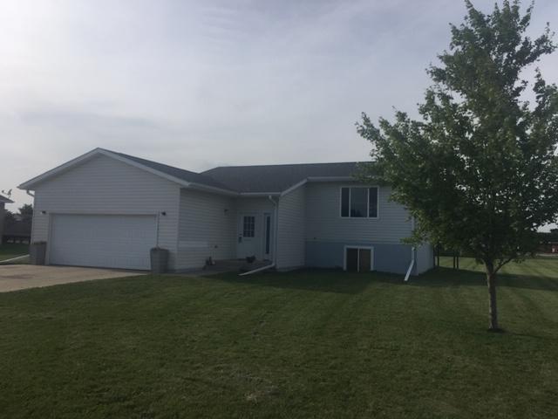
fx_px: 467
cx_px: 279
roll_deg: -1.0
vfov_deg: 48.2
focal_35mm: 29
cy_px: 210
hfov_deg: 61.7
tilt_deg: +8.9
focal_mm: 4.15
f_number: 2.2
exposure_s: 1/2404
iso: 25
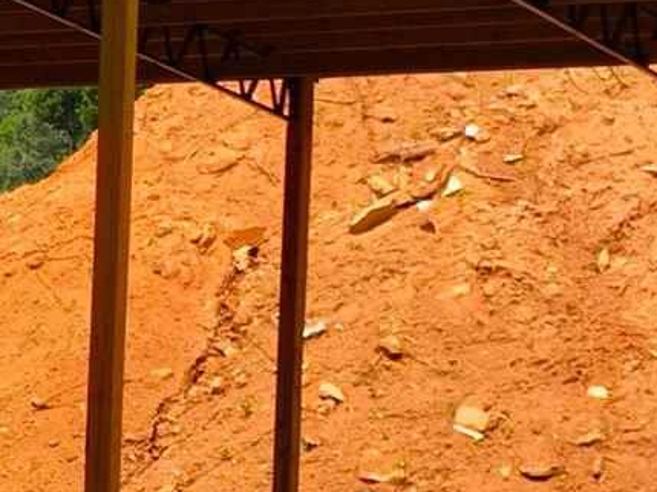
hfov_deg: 9.1
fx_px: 3262
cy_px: 456
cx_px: -1372
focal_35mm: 172
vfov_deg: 8.6
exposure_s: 1/320
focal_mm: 12.29
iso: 130
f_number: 2.8
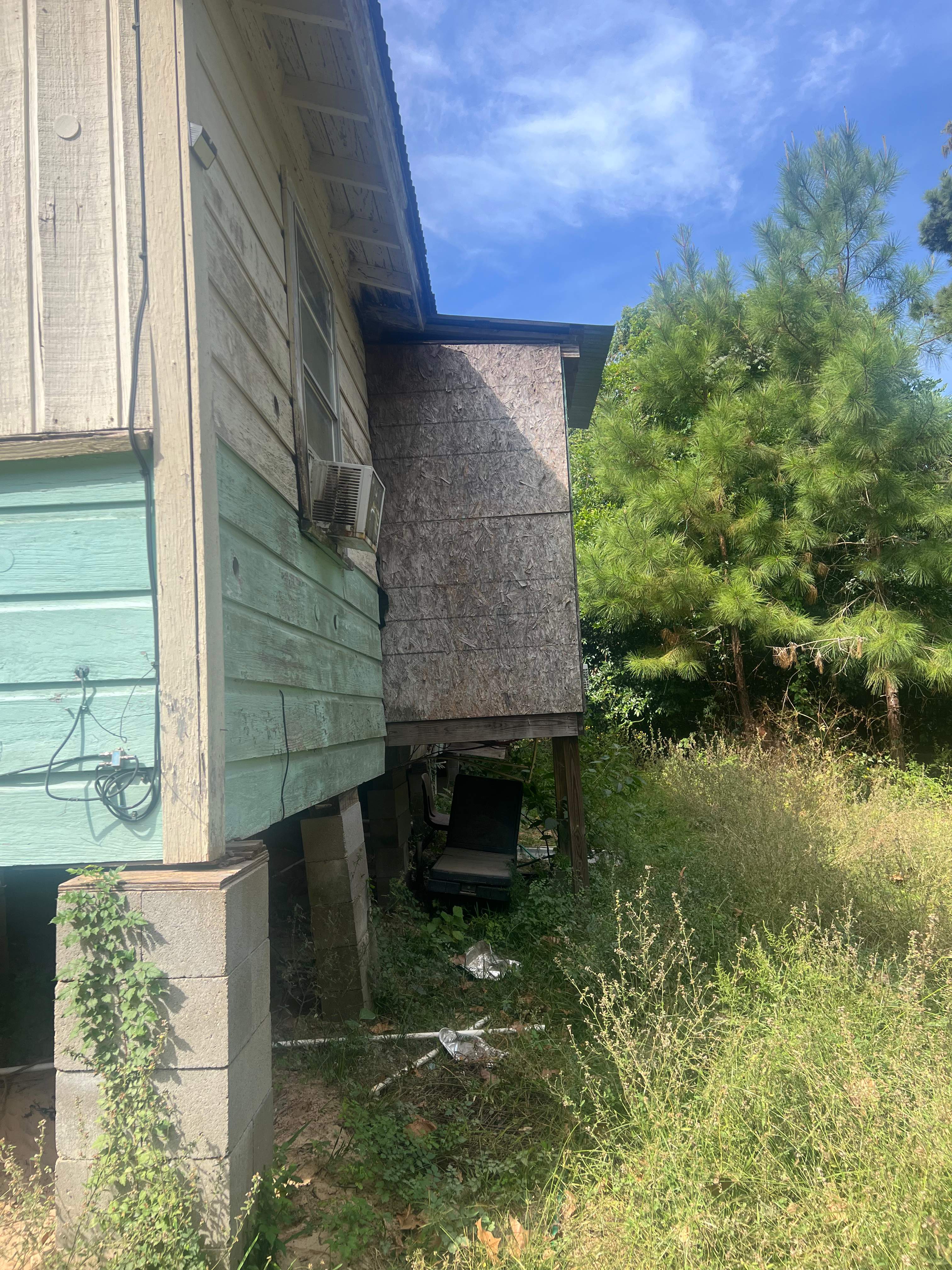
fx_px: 953
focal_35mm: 26
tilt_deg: +8.2
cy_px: 635
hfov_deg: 53.1
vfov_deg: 67.3
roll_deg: +1.9
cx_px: 476
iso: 50
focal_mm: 5.7
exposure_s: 1/1575
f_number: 1.5
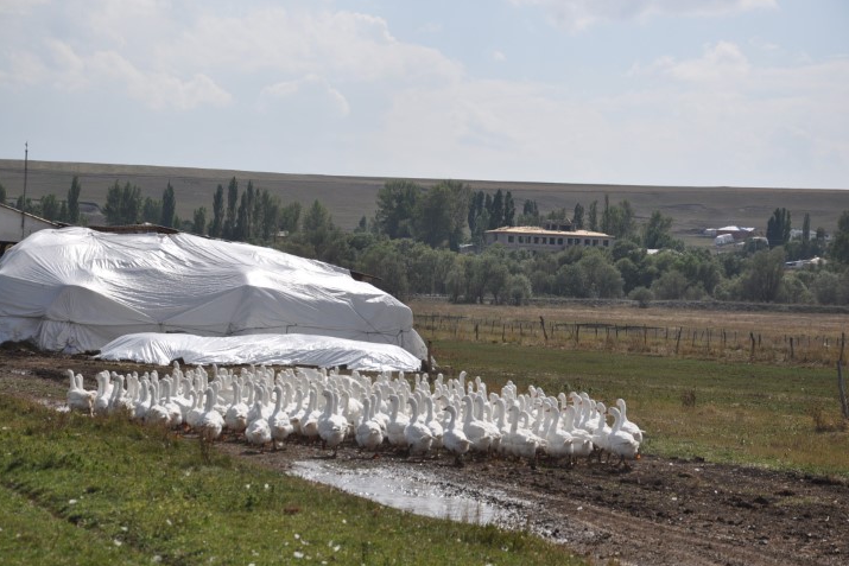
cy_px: 284
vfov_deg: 12.9
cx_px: 423
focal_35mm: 106
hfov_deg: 19.3
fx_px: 2500
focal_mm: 70
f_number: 9
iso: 200
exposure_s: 1/1250
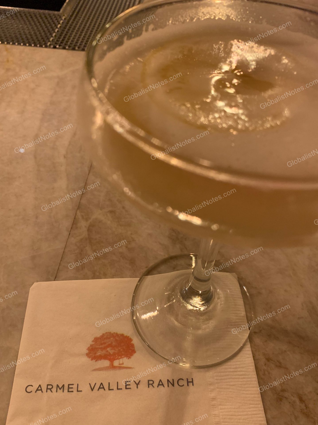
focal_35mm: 29
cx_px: 159
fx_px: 355
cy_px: 227
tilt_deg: -52.9
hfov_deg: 48.2
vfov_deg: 61.6
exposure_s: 1/30
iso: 500
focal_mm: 4.25
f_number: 1.8
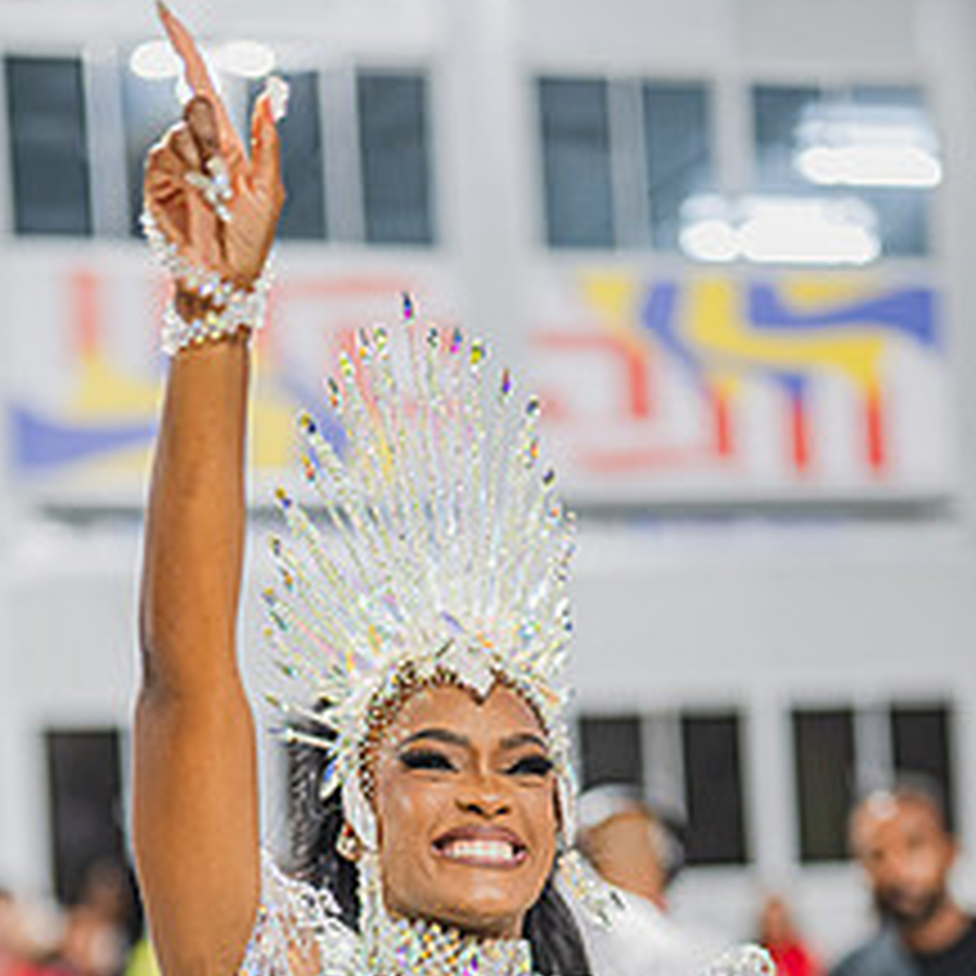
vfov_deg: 19.2
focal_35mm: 88
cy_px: 980
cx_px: 387
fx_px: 2807
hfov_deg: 19.7
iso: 1600
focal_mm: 50
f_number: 1.3
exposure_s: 1/1000
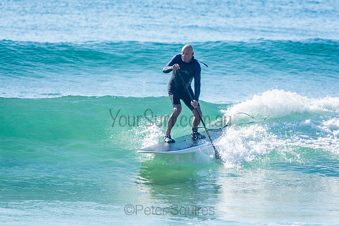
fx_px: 5651
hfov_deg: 3.4
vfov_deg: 2.3
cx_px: 170
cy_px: 113
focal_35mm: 600
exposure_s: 1/1250
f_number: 5.6
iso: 280
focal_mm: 400
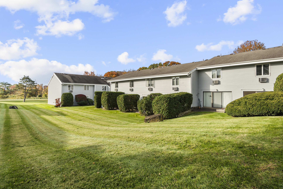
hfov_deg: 86.0
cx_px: 168
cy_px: 90
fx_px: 149
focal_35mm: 19
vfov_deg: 64.5
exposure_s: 1/80
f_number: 9
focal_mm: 16
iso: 250
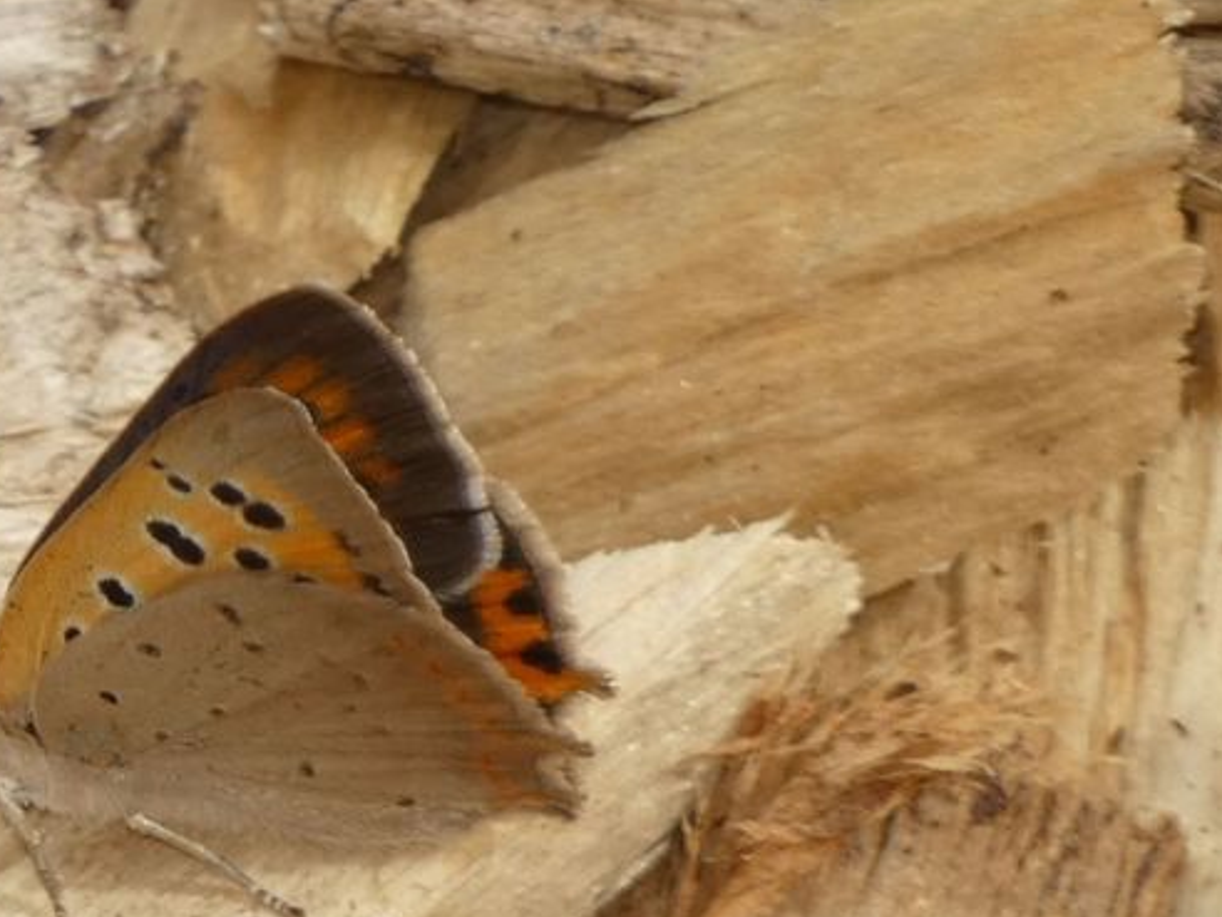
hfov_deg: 2.0
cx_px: 230
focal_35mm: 1013
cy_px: 611
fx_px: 35761
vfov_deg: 1.5
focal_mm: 104.7
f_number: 5.6
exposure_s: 1/125
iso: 100
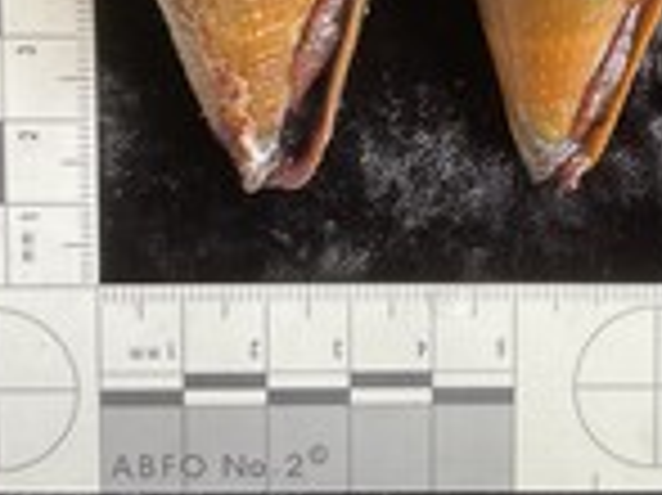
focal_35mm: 69
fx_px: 1318
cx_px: 504
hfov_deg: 27.8
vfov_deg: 20.8
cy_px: 38
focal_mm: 3
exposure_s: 1/60
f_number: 1.8
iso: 125
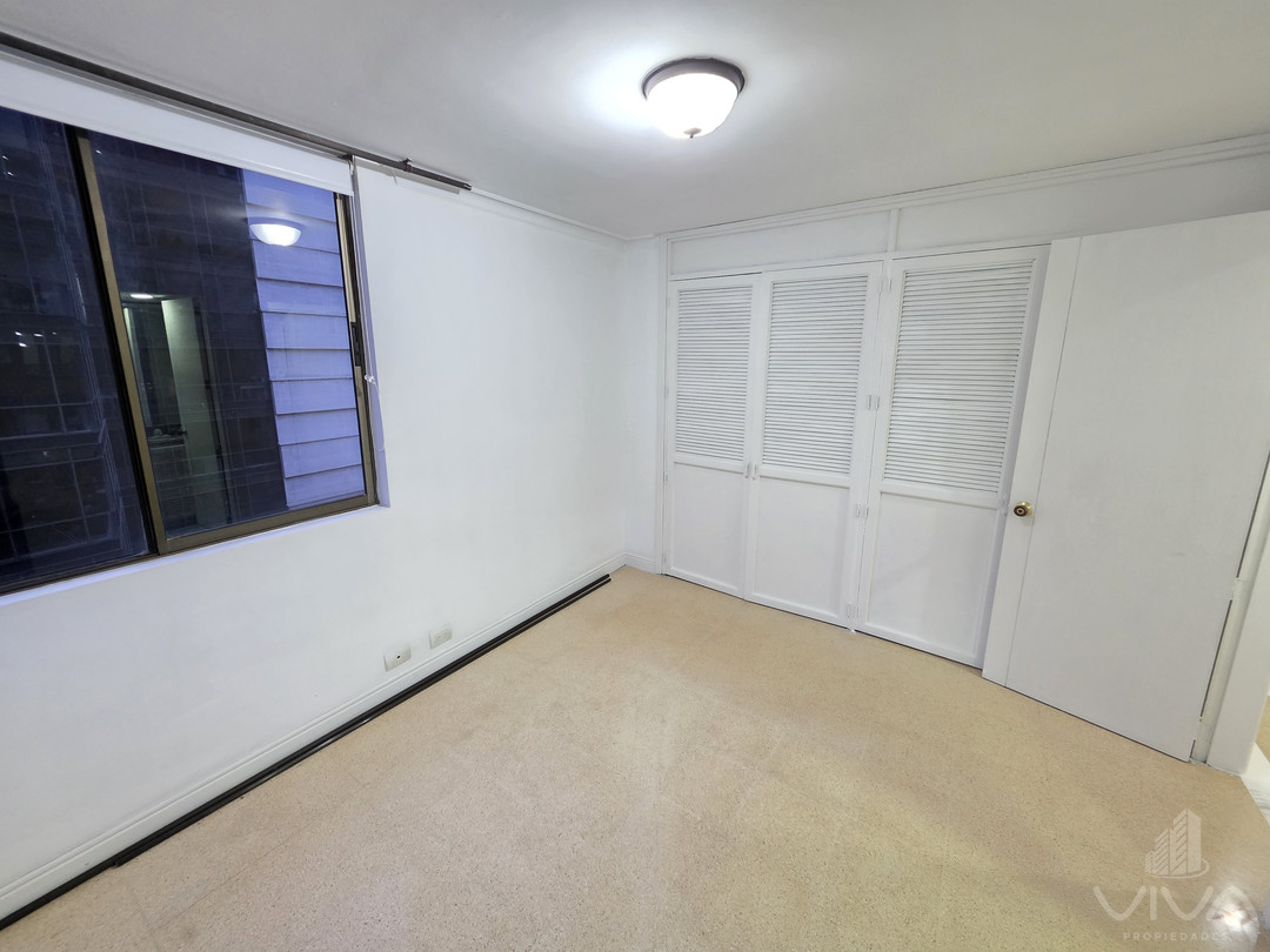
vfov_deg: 89.9
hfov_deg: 106.2
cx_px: 635
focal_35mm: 13
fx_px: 477
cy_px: 476
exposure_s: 1/60
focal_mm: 2.2
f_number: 1.9
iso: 500
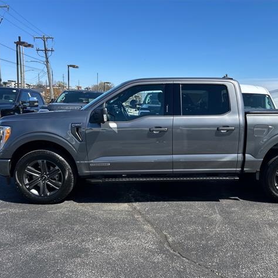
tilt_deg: -6.8
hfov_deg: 51.8
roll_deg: -1.8
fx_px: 282
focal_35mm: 31
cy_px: 140
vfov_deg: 52.5
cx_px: 178
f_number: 1.5
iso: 50
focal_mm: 5.7
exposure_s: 1/2915
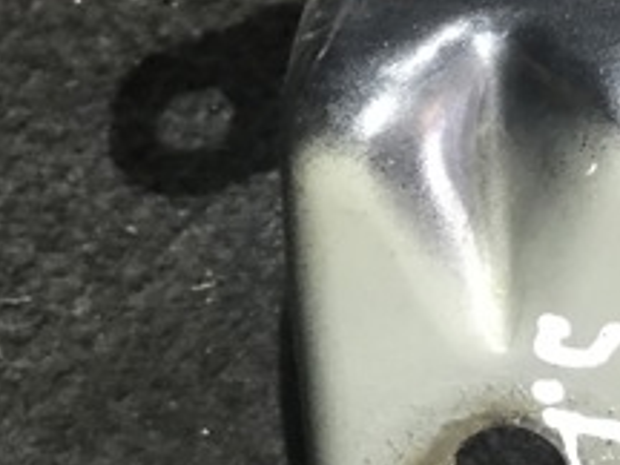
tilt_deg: -72.6
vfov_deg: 17.8
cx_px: 459
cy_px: 197
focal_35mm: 83
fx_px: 1487
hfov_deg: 23.3
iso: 100
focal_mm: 3.99
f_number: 1.8
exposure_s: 1/4
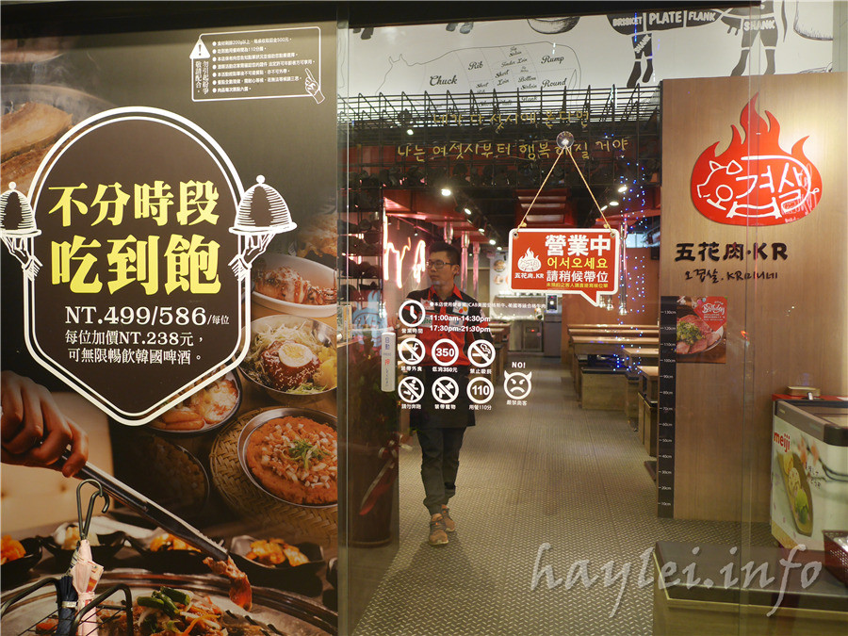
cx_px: 424
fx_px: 735
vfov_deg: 46.8
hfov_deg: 60.0
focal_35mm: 30
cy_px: 318
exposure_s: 1/60
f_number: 1.7
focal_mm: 15
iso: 500
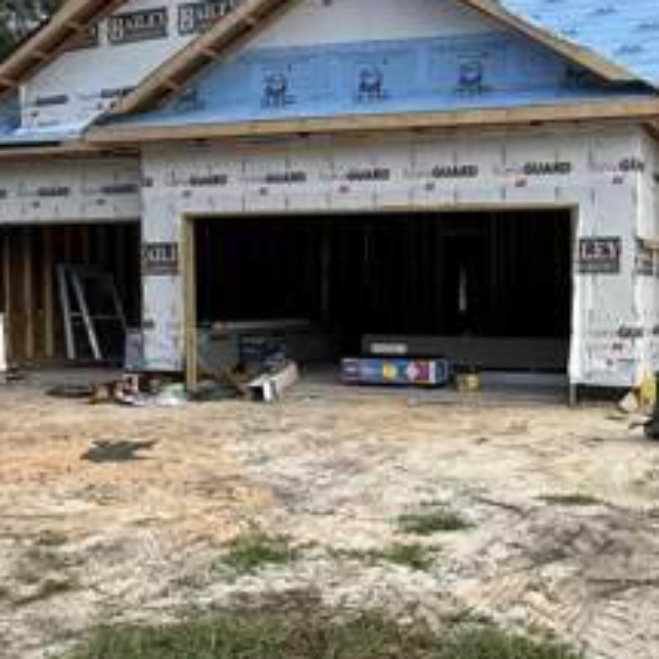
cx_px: 530
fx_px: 991
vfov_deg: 36.8
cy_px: 346
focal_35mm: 46
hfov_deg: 35.6
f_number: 2.2
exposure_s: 1/1235
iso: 50
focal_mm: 2.22
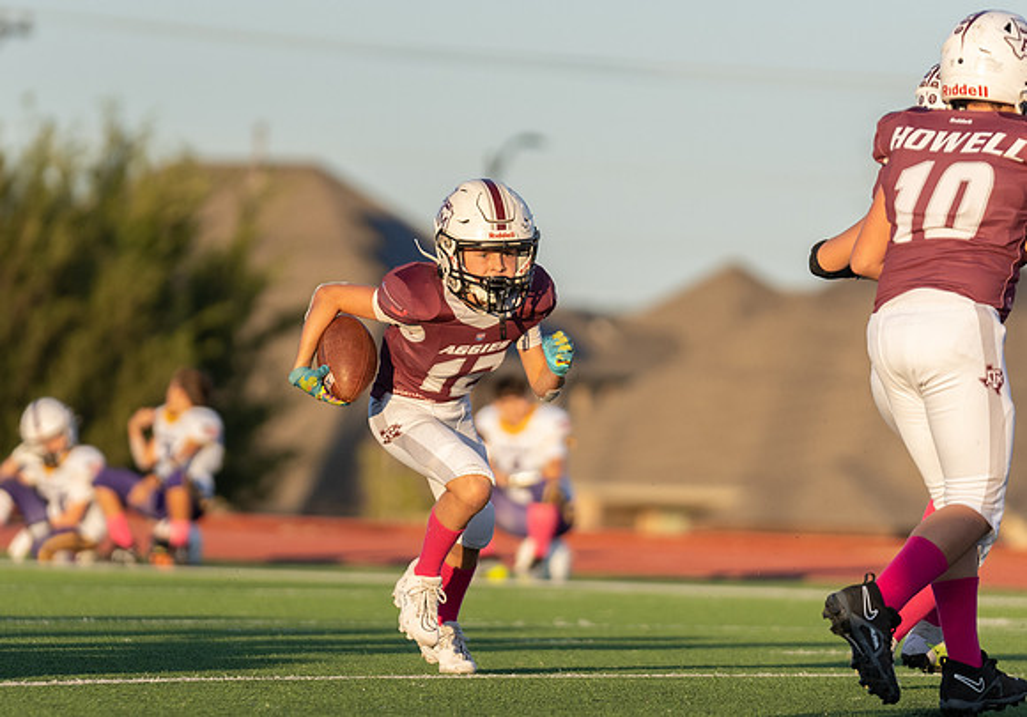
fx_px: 12610
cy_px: 345
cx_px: 395
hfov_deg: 4.7
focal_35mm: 436
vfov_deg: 3.3
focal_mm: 200
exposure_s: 1/2000
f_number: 2.8
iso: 250
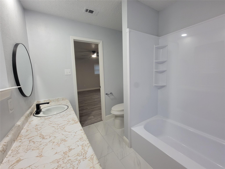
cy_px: 84
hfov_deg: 106.2
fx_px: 84
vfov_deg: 89.9
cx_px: 112
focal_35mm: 13
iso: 200
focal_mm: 2.2
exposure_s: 1/60
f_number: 2.2
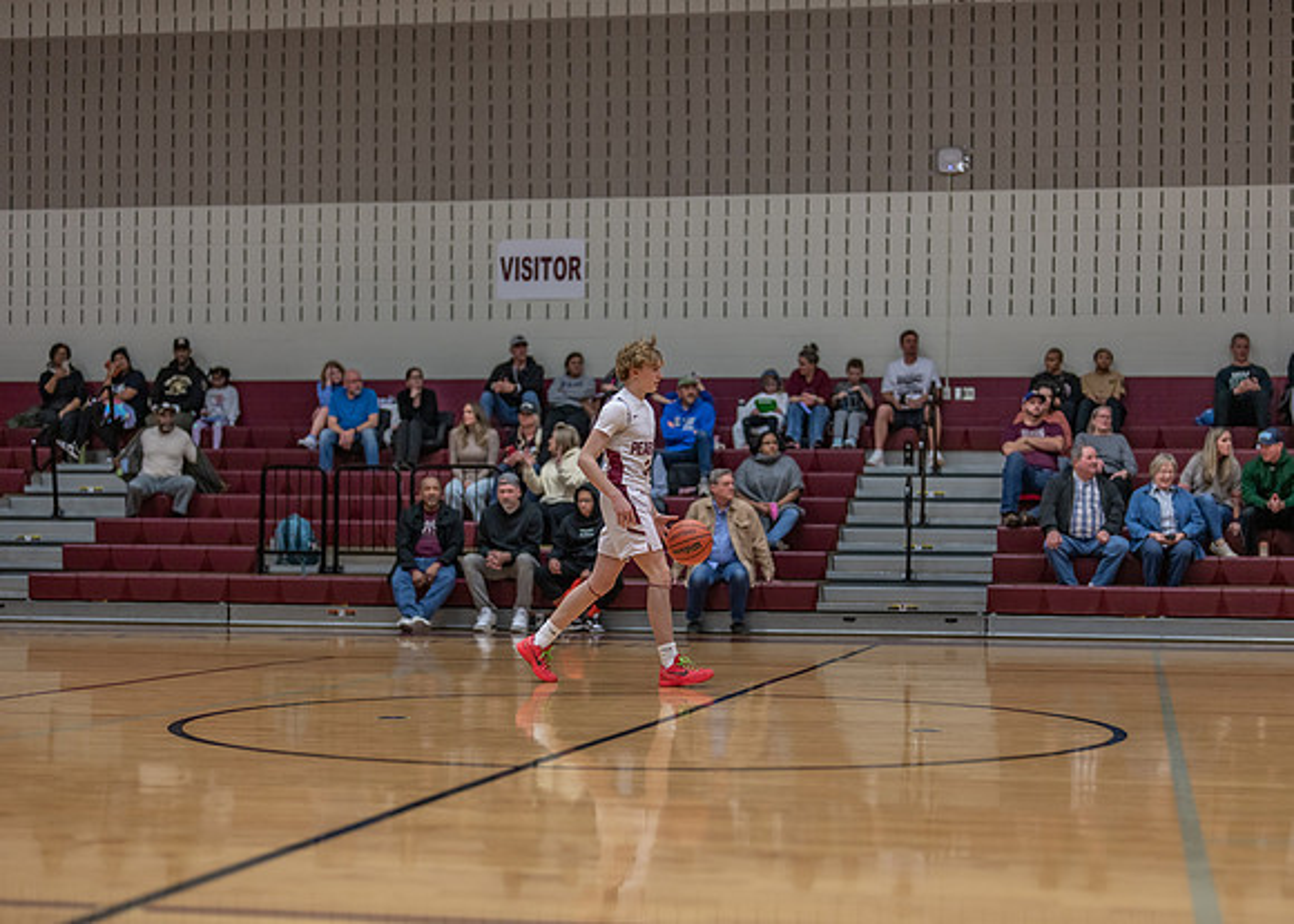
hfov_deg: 32.3
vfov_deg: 23.4
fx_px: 2230
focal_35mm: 61
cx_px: 717
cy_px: 522
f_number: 1.2
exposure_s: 1/800
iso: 400
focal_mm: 50
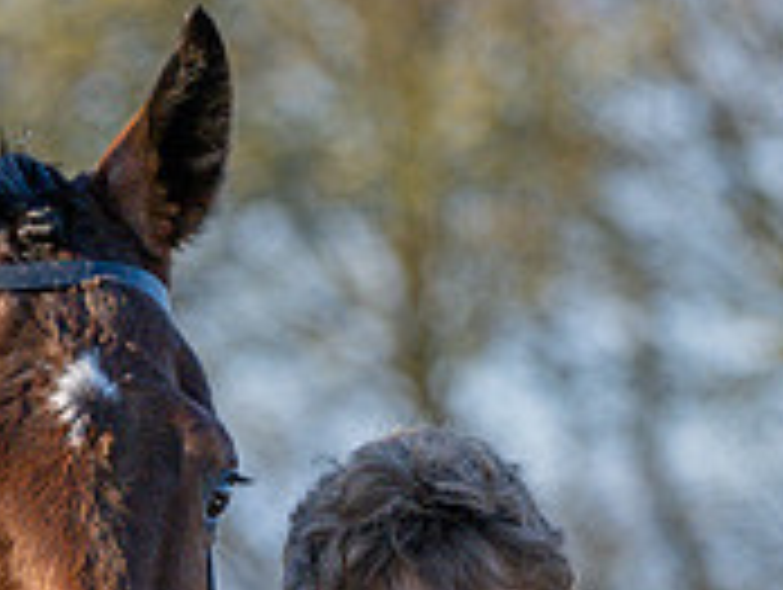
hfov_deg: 2.2
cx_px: 367
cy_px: 824
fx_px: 20567
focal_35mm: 908
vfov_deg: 1.6
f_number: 4
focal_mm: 150
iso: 400
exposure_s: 1/1000
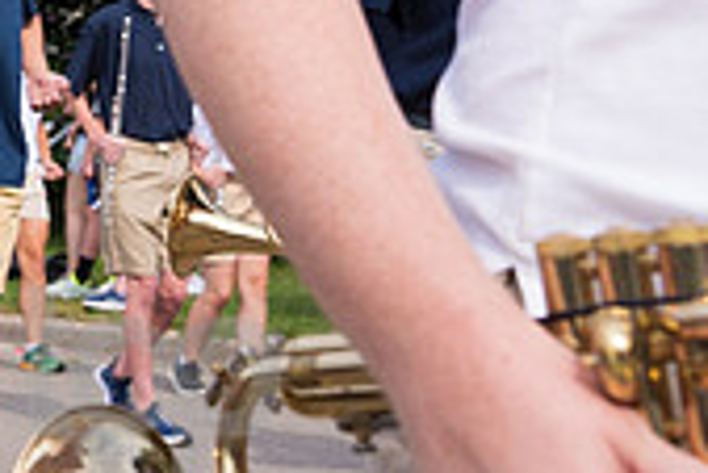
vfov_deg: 9.0
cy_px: -153
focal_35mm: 151
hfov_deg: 12.7
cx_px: -440
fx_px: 2972
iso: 280
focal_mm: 44
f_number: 6.3
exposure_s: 1/500
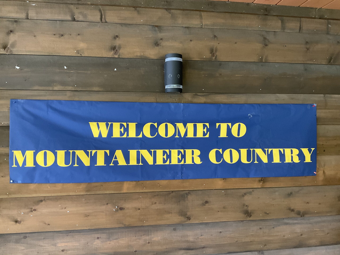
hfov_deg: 61.7
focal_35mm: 29
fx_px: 285
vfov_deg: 48.2
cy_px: 128
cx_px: 170
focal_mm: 3
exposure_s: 1/60
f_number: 1.8
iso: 125
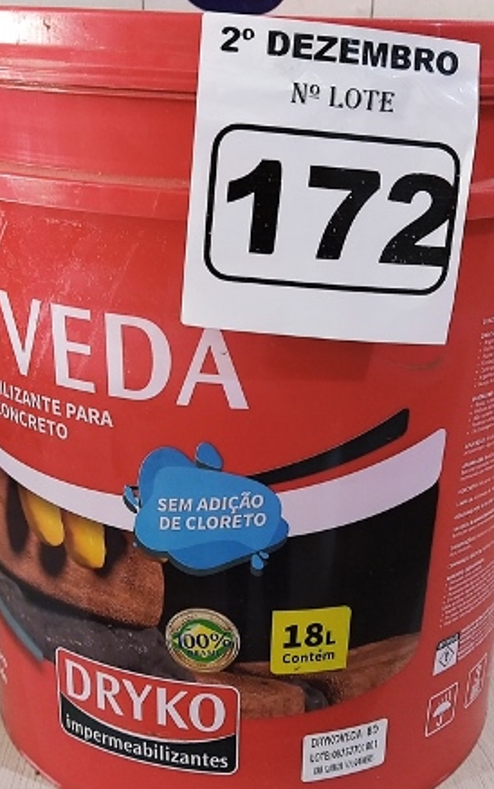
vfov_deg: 41.8
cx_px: 269
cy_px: 404
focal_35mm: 48
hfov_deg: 26.9
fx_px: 1033
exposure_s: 1/24
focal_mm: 4.71
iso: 1028
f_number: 1.79
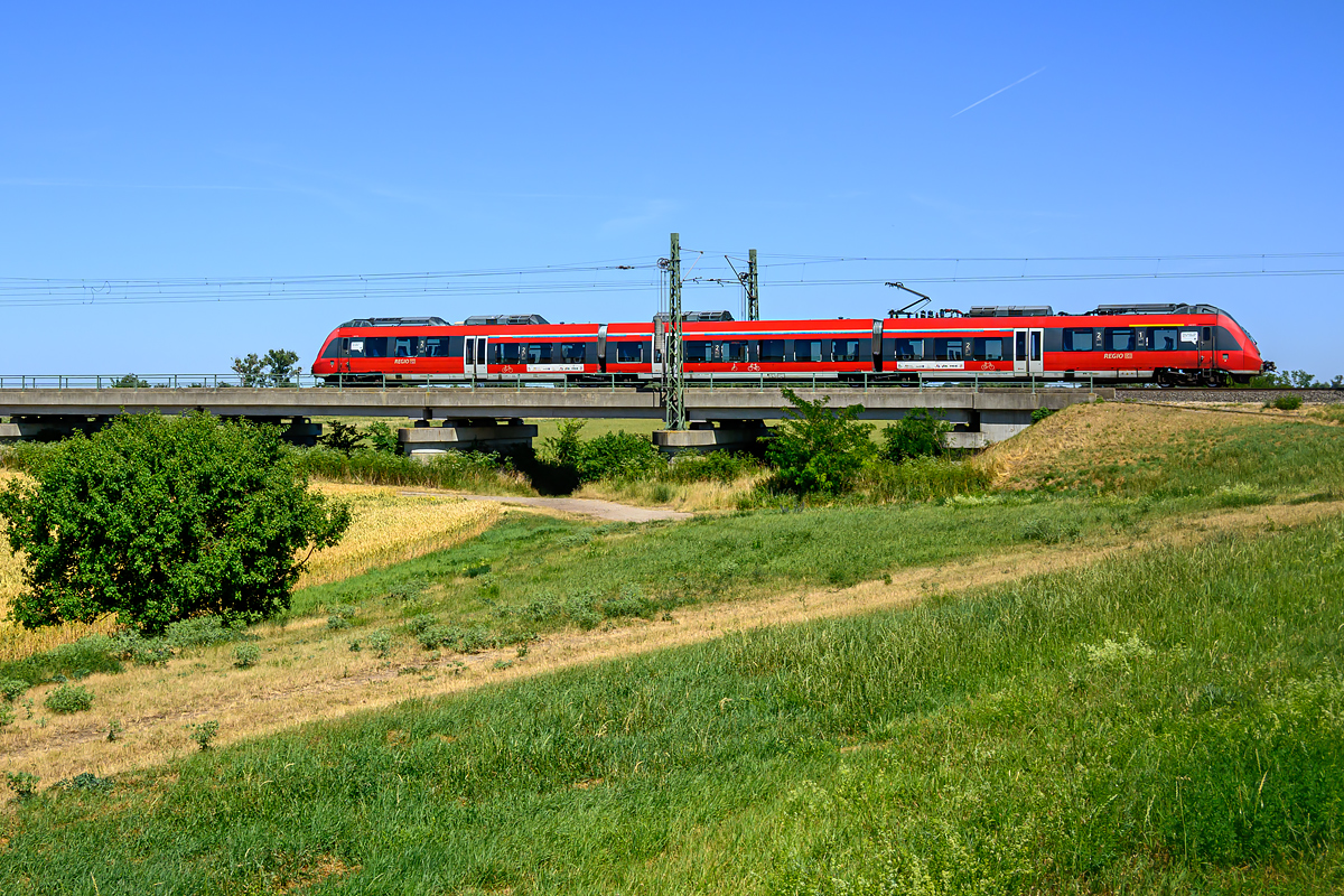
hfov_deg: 51.3
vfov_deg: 35.5
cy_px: 448
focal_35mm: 38
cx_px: 672
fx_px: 1400
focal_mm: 25
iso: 200
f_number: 7.1
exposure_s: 1/1000
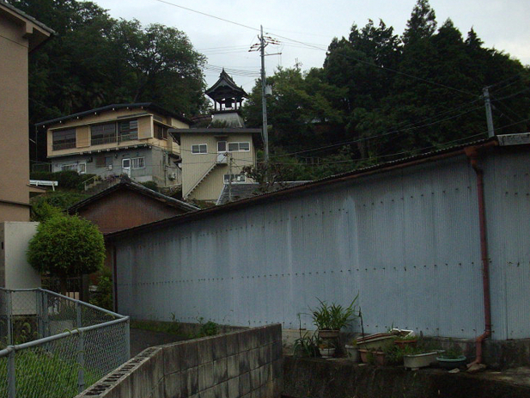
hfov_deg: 37.4
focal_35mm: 51
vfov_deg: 28.4
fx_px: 781
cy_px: 254
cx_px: 221
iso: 160
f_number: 2.8
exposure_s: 1/125
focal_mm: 6.2
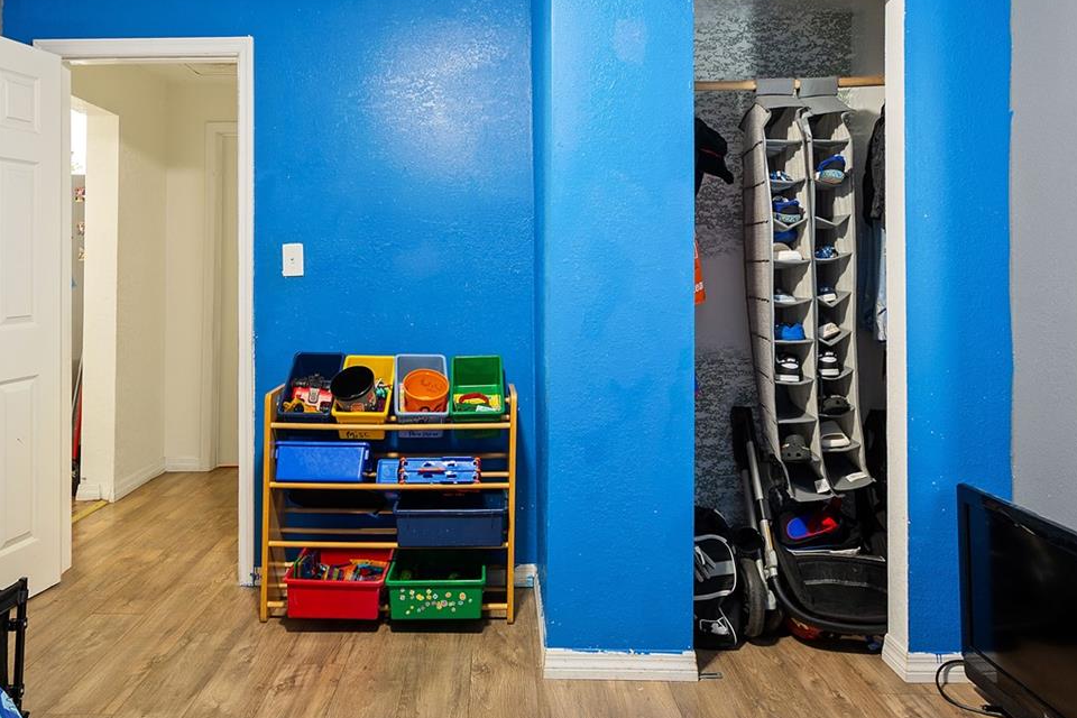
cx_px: 482
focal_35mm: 25
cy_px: 265
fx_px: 748
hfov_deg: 71.3
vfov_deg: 50.7
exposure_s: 6
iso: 100
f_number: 4.5
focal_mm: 10
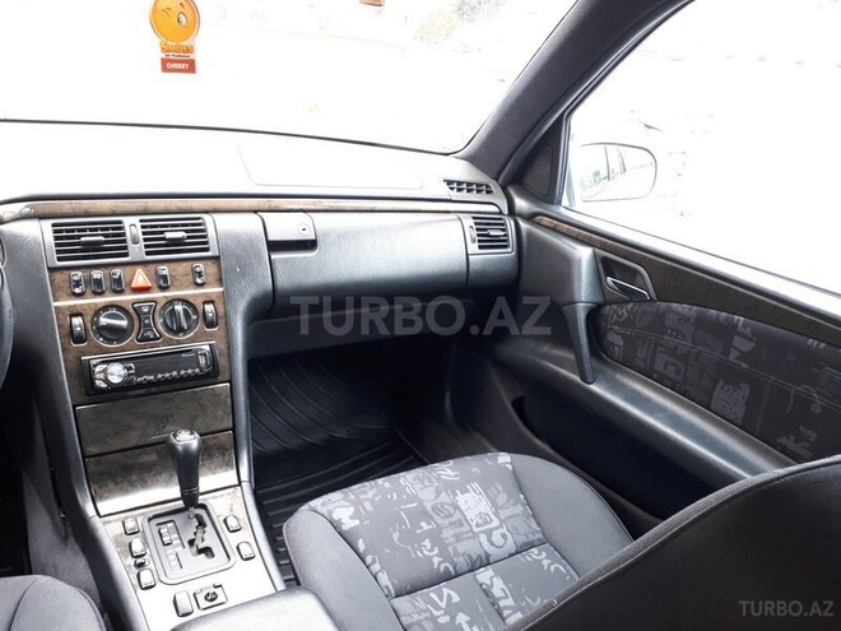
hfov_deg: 65.3
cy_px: 316
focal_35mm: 27
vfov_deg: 51.4
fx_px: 656
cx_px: 420
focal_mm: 3.6
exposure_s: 1/30
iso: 125
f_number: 1.9
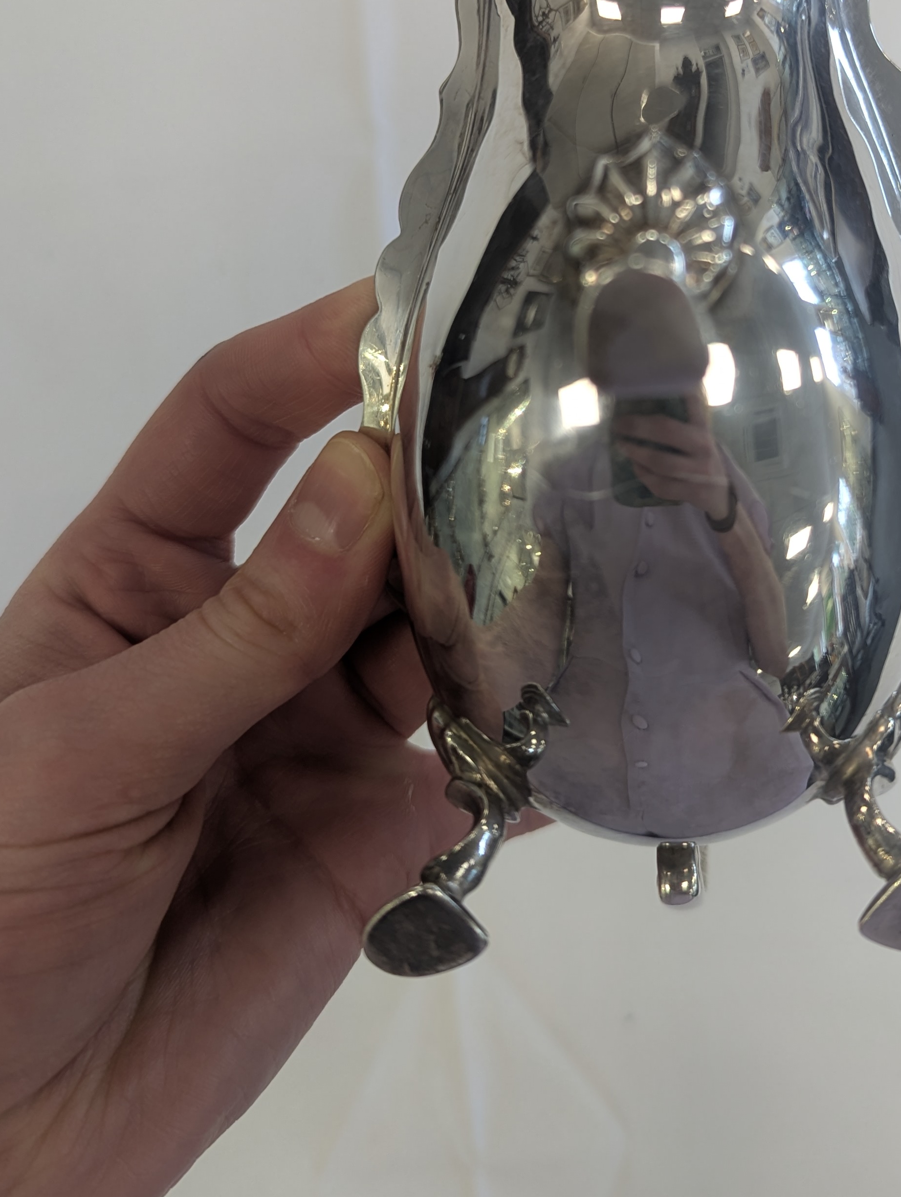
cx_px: 629
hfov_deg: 35.5
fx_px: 1385
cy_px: 382
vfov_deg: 45.9
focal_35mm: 40
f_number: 1.85
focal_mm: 6.81
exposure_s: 1/69.6
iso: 39
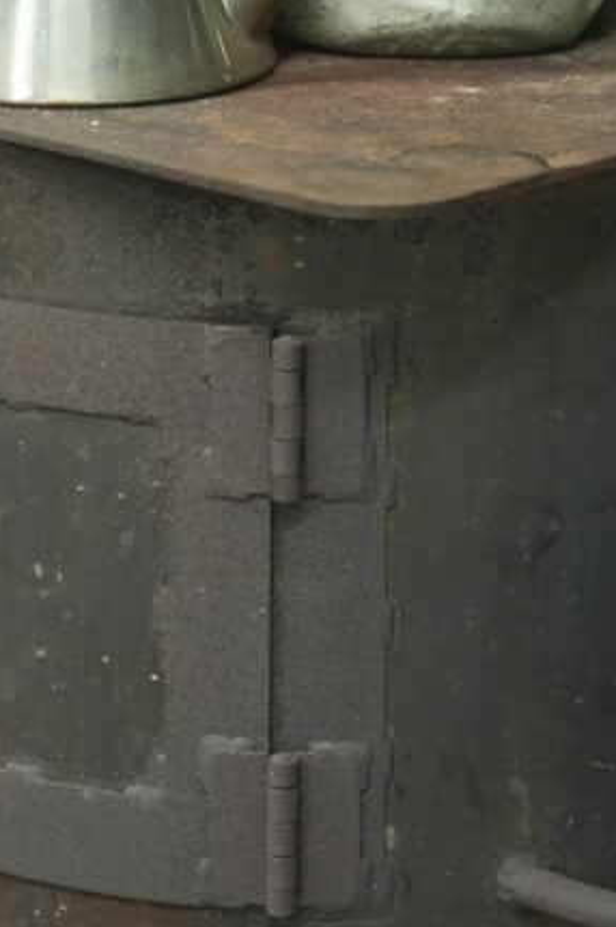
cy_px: -108
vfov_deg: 14.0
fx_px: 3676
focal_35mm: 143
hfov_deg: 9.6
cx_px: 165
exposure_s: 1/125
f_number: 2.8
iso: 2000
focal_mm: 60
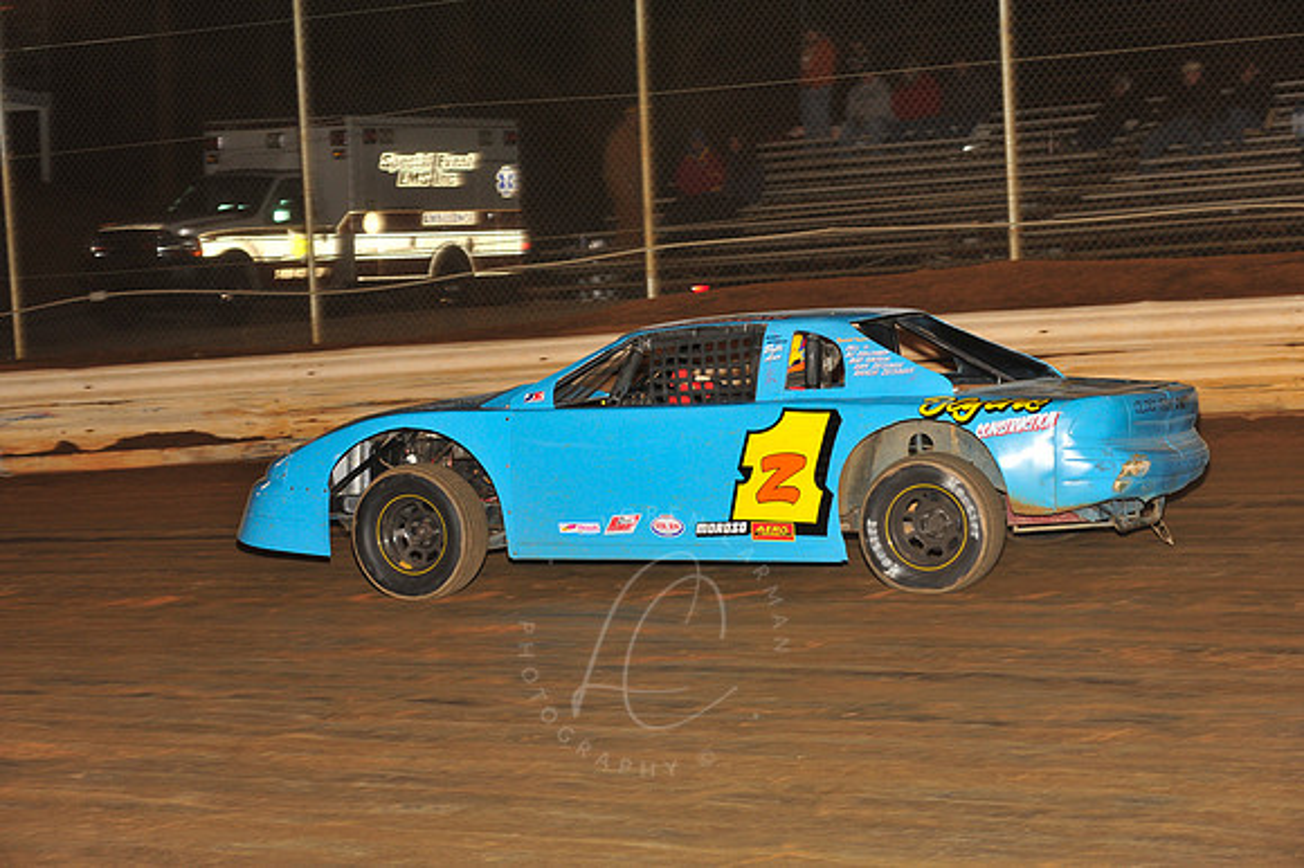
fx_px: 3620
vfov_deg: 13.7
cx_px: 652
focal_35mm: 100
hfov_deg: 20.4
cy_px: 434
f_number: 6.3
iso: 800
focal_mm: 100
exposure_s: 1/250
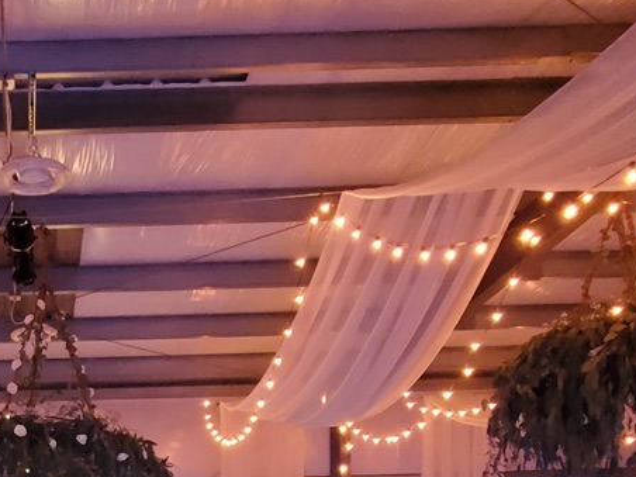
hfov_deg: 37.6
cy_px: 680
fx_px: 845
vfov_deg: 25.3
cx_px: 25
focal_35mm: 46
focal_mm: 1.8
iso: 800
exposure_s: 1/17
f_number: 2.2
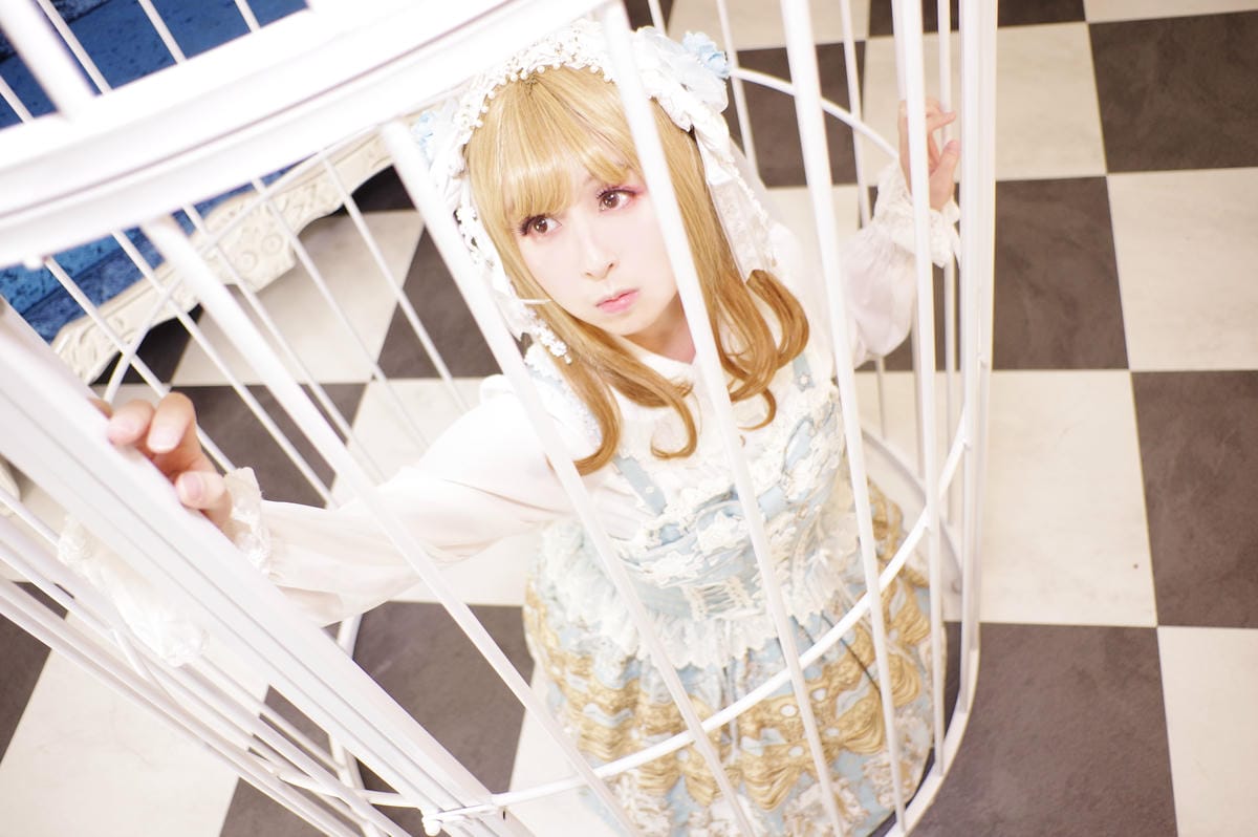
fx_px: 1082
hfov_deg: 60.3
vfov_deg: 42.3
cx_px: 629
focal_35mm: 31
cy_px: 418
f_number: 3.2
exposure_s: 1/80
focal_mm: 21
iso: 400
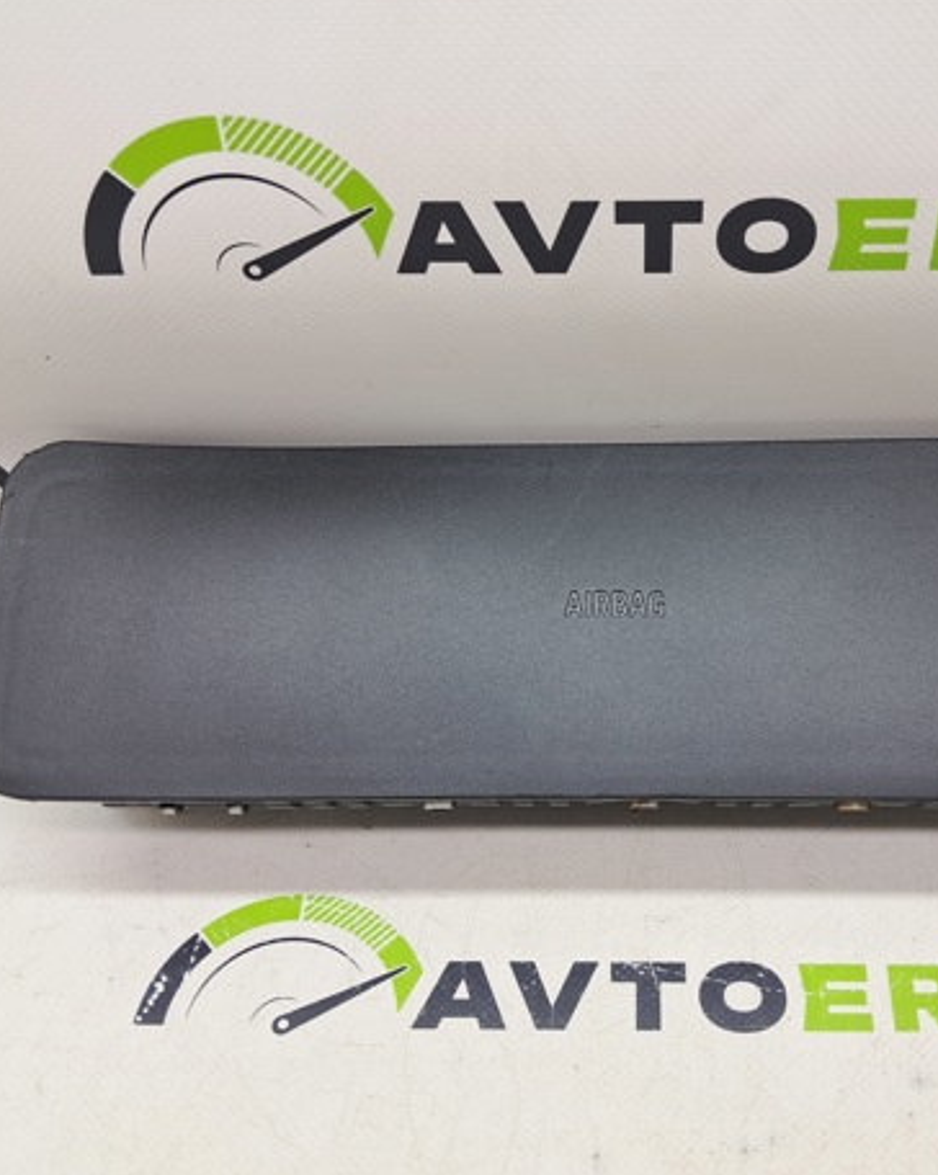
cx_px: 603
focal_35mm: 37
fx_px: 1286
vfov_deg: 49.1
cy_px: 599
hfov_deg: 39.7
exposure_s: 1/60
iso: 64
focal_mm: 4
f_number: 1.8
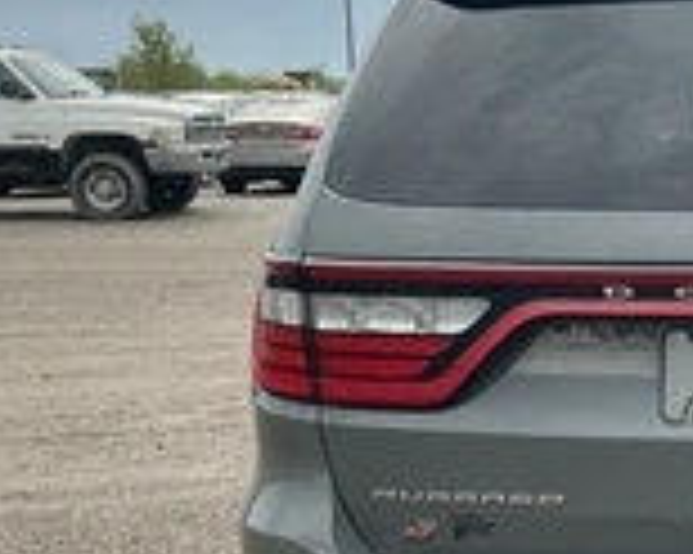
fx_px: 1455
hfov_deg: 24.7
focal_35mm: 71
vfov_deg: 21.5
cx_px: 783
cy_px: 306
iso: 25
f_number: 1.8
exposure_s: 1/829
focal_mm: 3
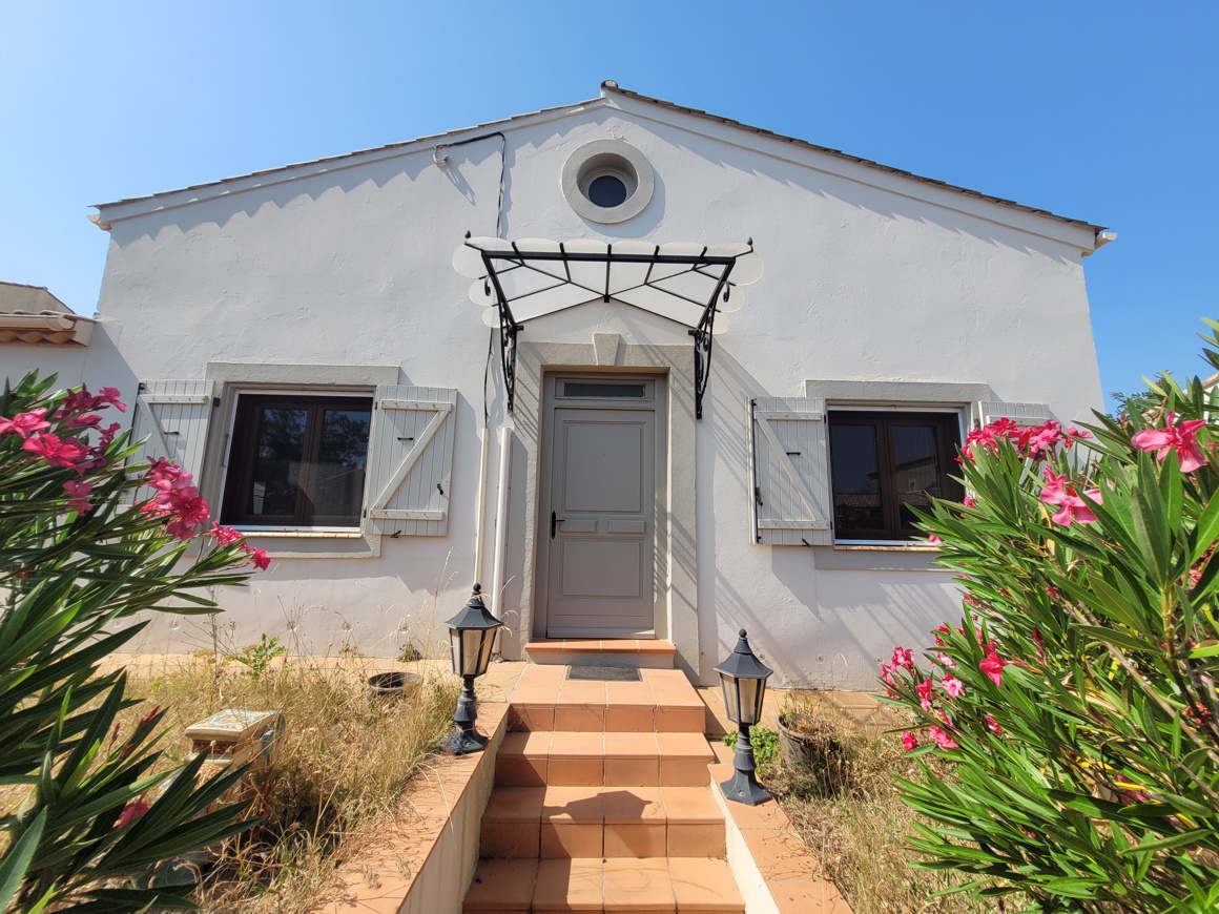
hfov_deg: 106.2
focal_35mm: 13
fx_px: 458
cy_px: 457
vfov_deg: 89.9
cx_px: 610
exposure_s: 1/1212
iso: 40
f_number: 2.2
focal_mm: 1.74
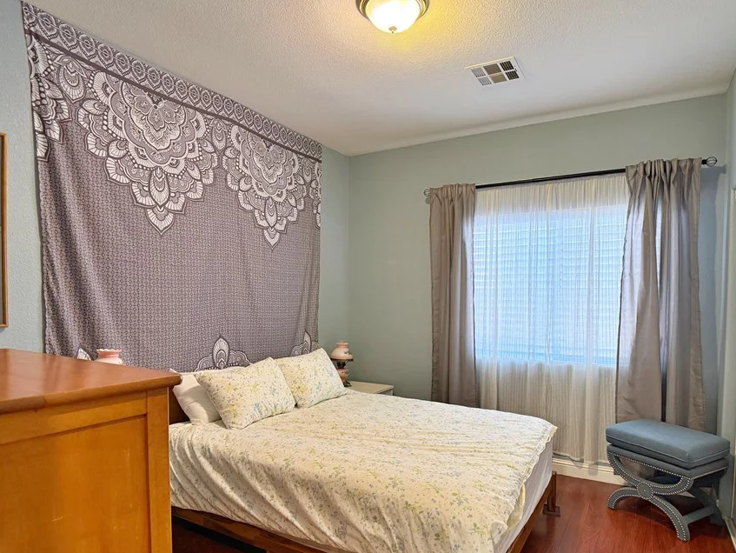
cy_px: 317
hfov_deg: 61.6
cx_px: 389
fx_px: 617
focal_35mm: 29
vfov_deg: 48.1
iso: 320
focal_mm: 6.76
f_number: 1.78
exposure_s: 1/60
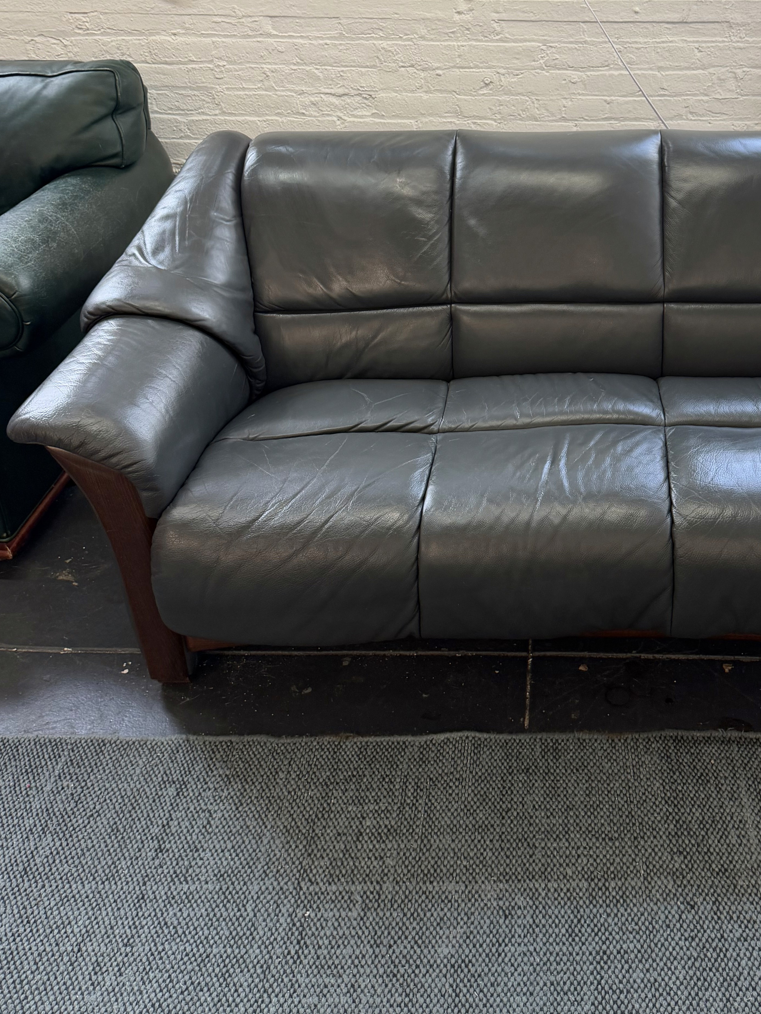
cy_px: 282
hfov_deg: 37.8
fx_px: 1084
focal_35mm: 37
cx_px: 561
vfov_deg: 48.6
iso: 100
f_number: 1.78
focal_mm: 6.76
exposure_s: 1/120
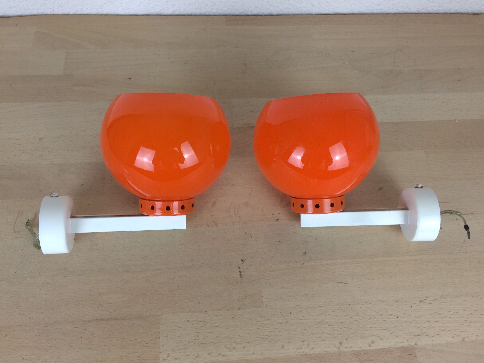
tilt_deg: -59.3
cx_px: 242
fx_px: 405
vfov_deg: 48.2
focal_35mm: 29
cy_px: 182
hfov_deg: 61.7
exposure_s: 1/50
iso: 40
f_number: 2.2
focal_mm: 4.15
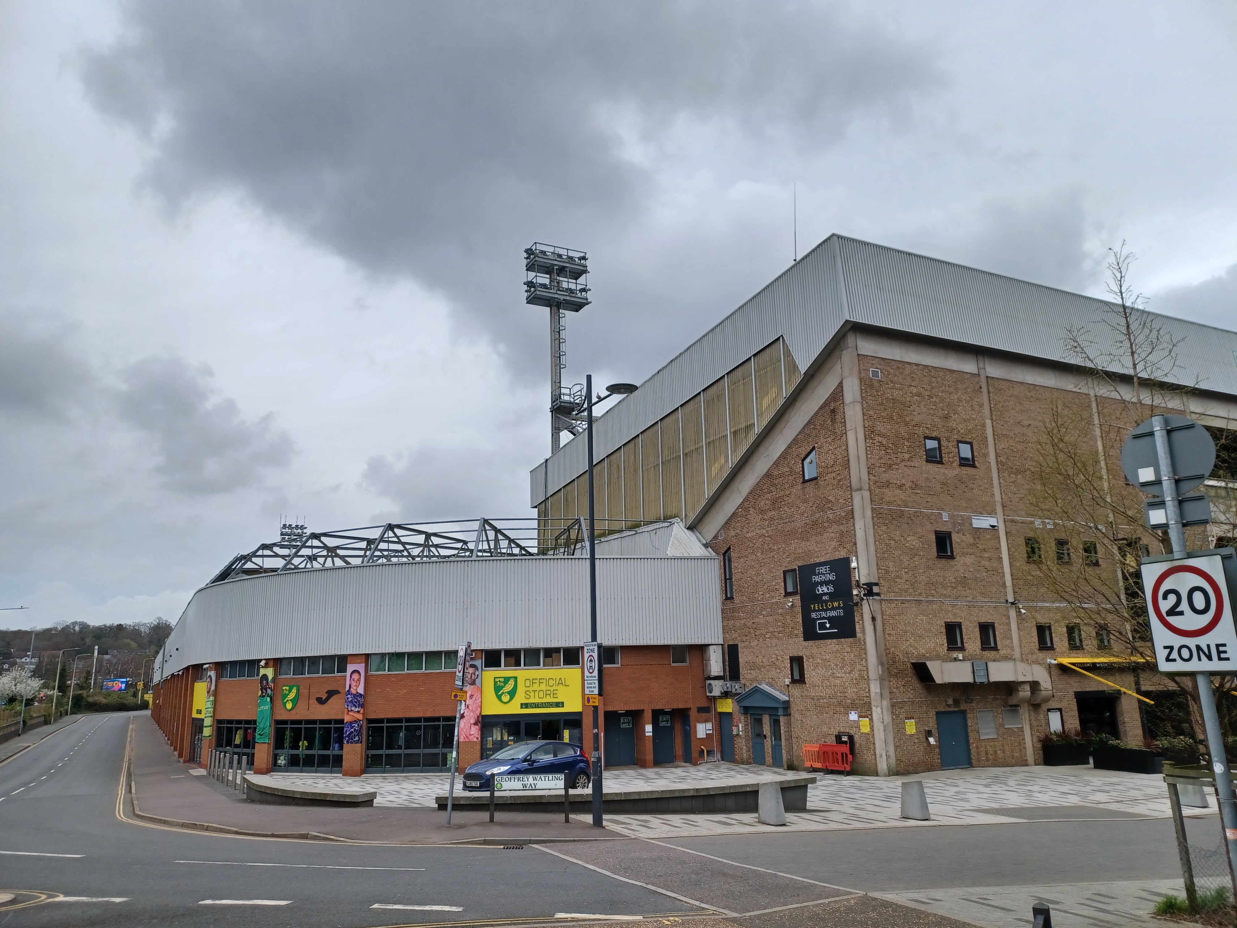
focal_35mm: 25
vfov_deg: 54.9
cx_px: 618
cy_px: 464
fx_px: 893
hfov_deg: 69.4
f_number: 1.8
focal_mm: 4.6
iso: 32
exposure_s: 1/433
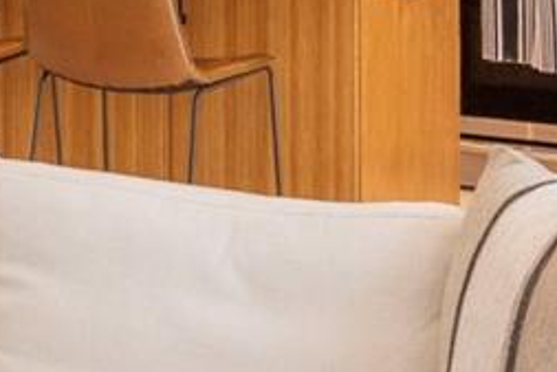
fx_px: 1612
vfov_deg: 12.4
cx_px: -297
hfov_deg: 17.5
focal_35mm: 104
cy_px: -211
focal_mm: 11
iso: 250
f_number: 9
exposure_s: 1/100
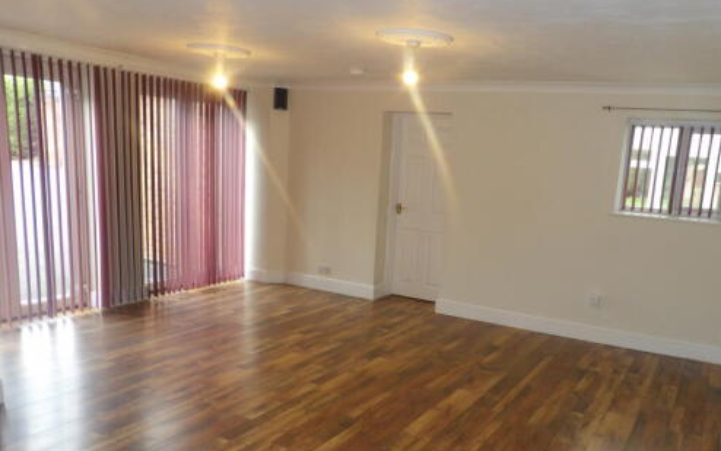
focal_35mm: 30
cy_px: 285
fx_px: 590
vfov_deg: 41.5
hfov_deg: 62.6
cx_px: 414
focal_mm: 4.3
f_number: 3.2
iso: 200
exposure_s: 1/33
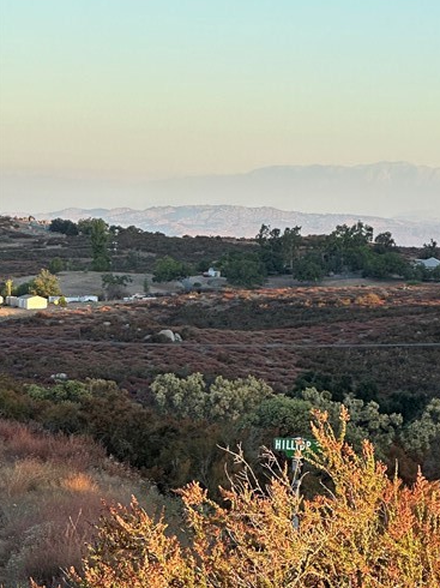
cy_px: 409
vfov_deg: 12.3
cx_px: 456
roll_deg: -2.9
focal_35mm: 161
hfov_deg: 9.1
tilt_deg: -4.0
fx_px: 2731
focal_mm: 9
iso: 32
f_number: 2.8
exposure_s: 1/161
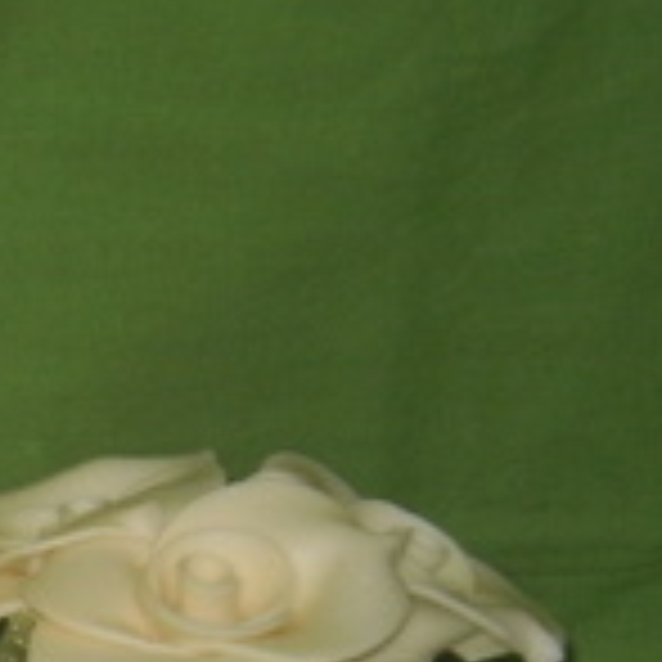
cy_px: 788
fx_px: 7162
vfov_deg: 5.3
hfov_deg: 5.2
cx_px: -775
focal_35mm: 331
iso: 125
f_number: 5.1
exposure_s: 1/50
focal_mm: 14.3
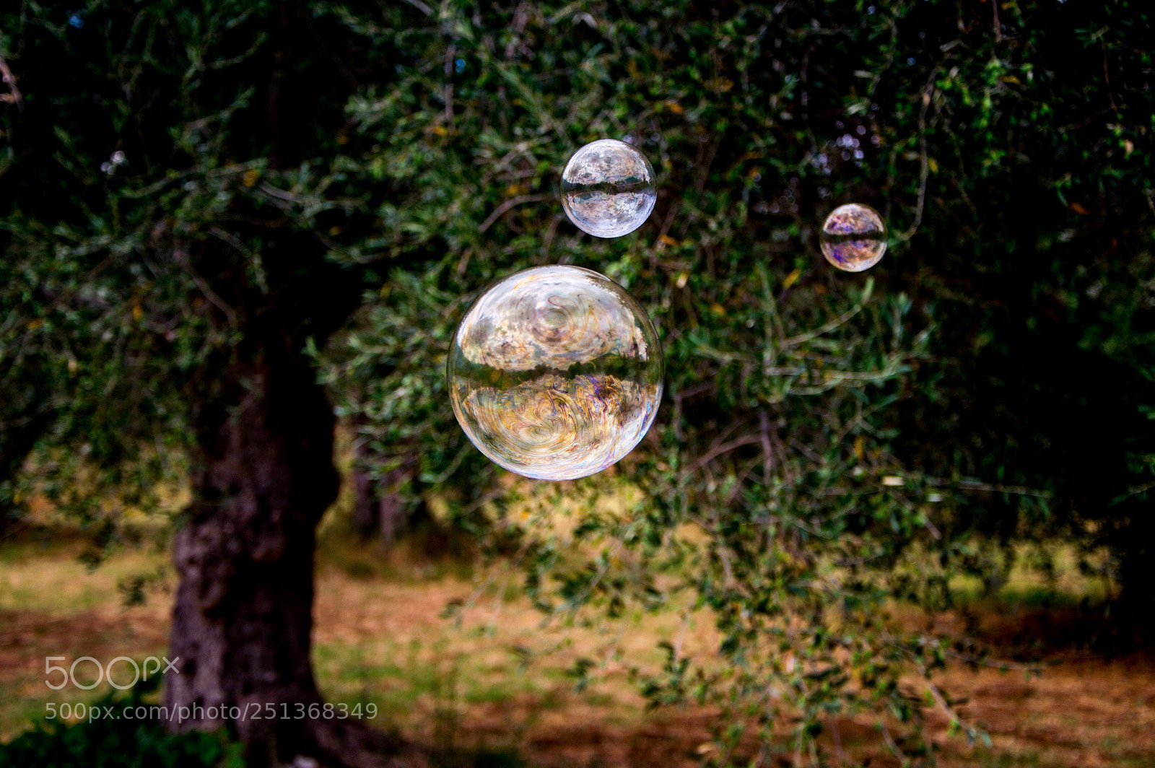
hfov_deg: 35.1
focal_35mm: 57
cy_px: 384
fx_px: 1827
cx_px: 578
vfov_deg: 23.7
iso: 100
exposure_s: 1/400
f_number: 4.5
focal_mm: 38
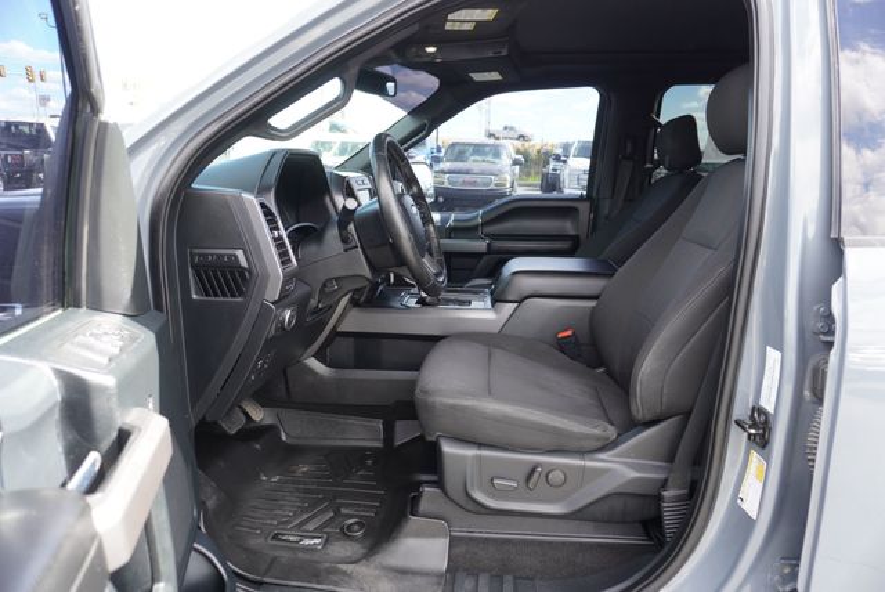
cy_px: 296
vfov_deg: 53.2
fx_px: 591
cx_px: 442
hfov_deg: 73.7
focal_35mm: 24
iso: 125
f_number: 4
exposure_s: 1/60
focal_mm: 16
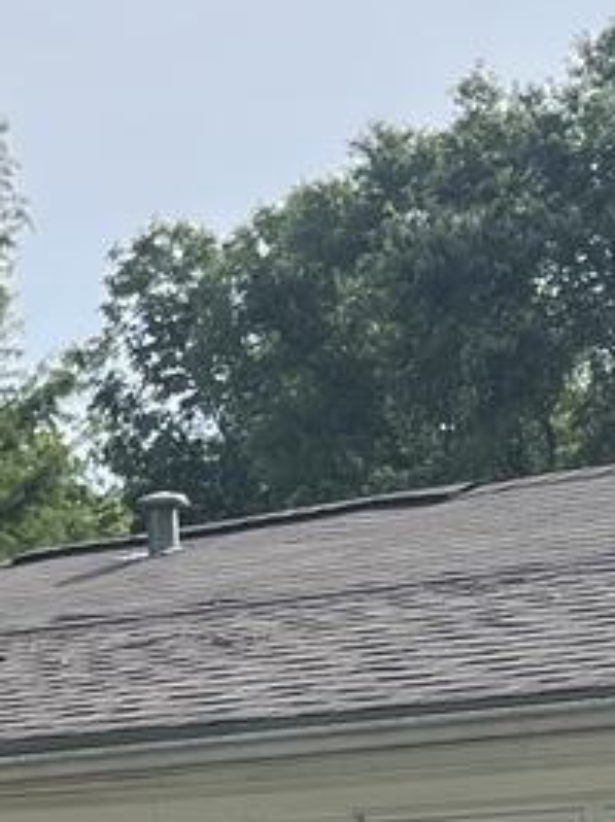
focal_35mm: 141
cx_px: -346
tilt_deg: -2.8
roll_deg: +3.4
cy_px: 1014
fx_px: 3345
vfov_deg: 13.6
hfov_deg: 10.1
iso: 50
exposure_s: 1/1957
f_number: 1.6
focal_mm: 5.1
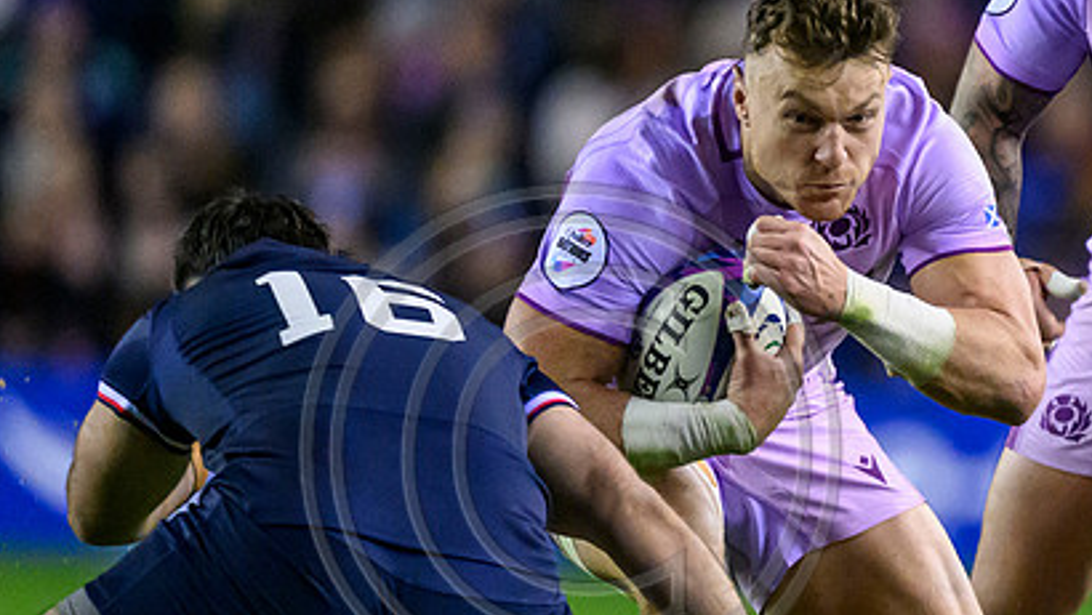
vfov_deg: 0.8
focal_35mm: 1569
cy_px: 339
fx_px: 45449
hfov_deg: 1.4
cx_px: 1042
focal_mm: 560
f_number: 4
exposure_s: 1/1250
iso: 10000
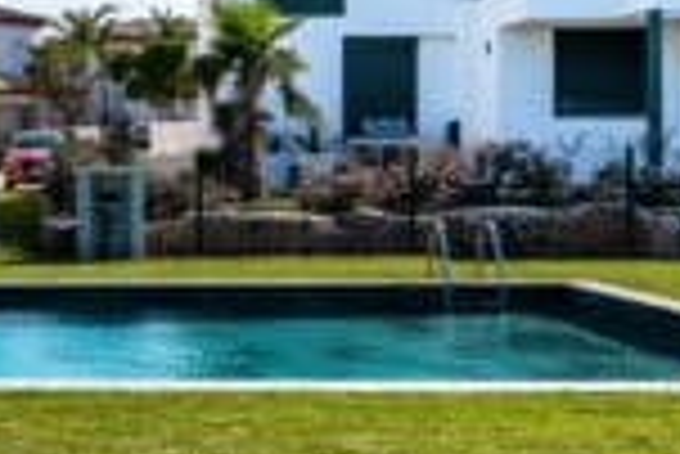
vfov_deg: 20.0
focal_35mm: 68
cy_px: 175
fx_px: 1286
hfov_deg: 27.6
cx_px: -32
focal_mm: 14
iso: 200
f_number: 9
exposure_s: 1/1000
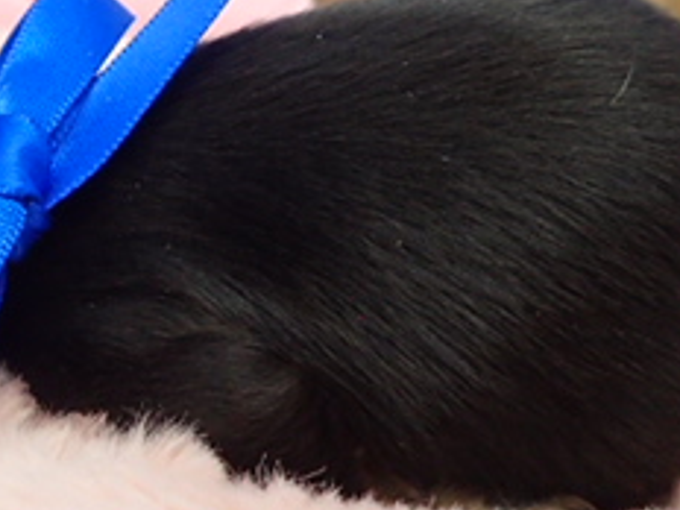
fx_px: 1355
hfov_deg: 27.5
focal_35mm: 69
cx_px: 114
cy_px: 108
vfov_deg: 21.1
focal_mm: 4.5
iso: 400
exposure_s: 1/80
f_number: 2
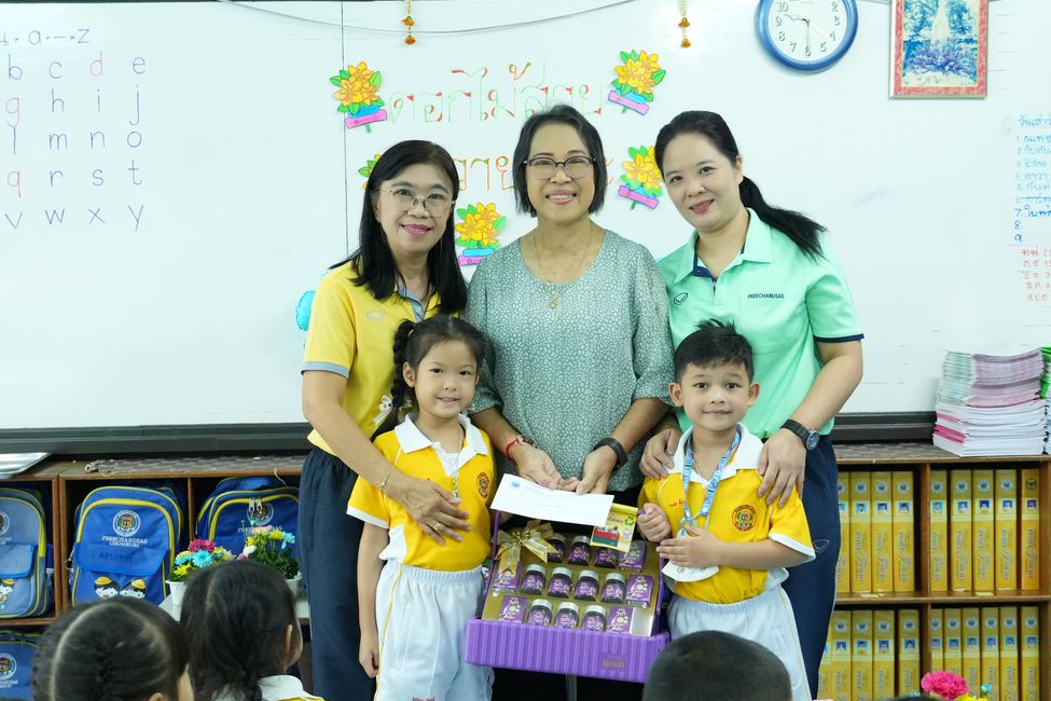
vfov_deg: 22.4
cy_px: 367
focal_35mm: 61
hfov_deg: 33.1
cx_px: 572
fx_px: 1768
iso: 2500
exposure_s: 1/60
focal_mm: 35
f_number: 4.5
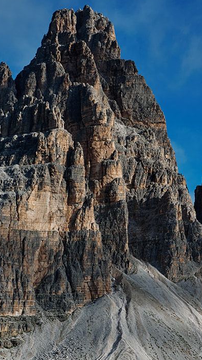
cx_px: 203
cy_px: 373
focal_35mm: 84
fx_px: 799
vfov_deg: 24.0
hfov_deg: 14.2
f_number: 2.8
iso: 125
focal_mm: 23
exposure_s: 1/4400
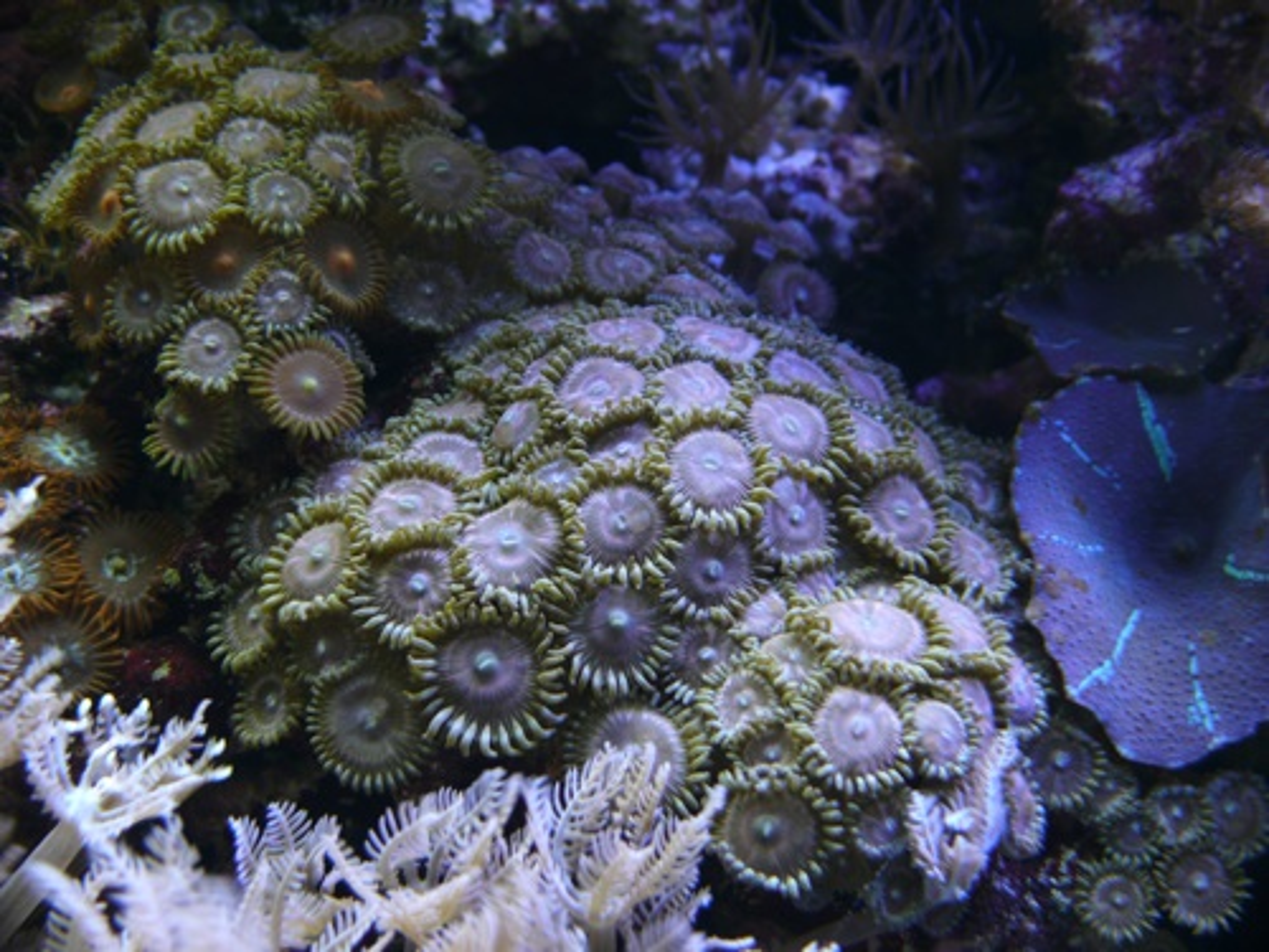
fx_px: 2896
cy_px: 476
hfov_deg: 24.7
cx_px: 634
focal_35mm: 79
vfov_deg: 18.7
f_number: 3.2
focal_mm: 16.6
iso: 100
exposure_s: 1/13
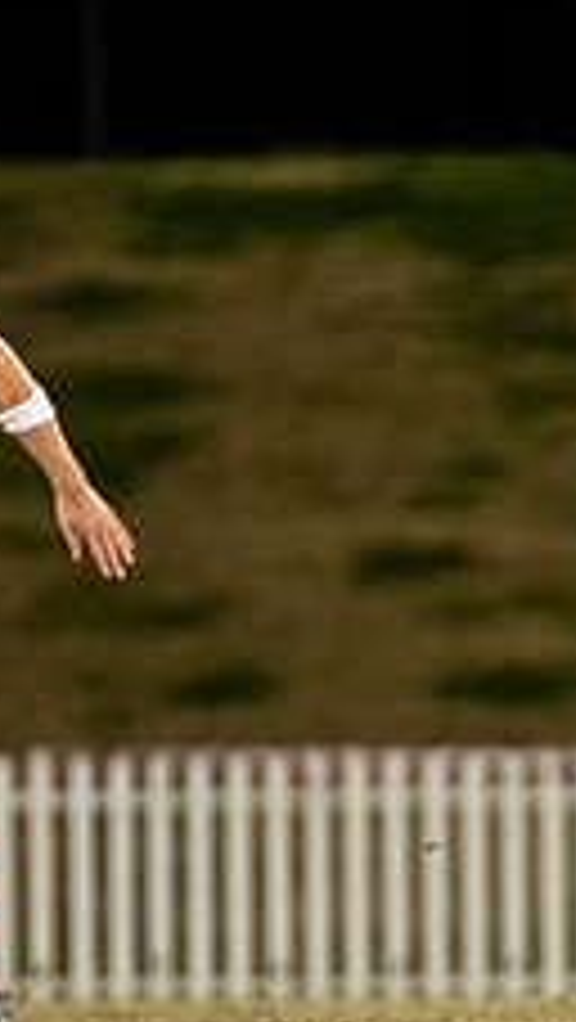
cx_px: 1087
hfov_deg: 0.8
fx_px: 43499
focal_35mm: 1605
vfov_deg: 1.3
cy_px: 806
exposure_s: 1/1250
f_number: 2.8
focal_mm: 300
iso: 2000
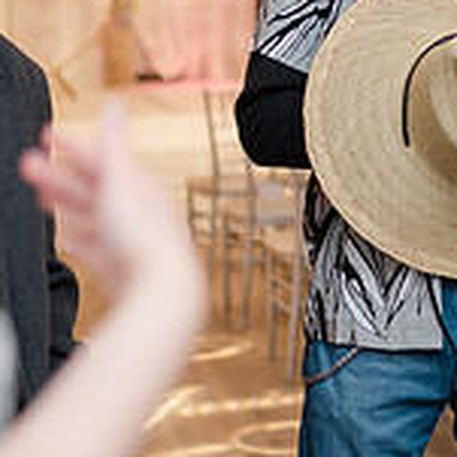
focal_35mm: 114
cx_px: 436
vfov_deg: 15.1
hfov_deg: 15.1
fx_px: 1703
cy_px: 59
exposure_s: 1/160
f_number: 1.4
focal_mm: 35
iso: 400
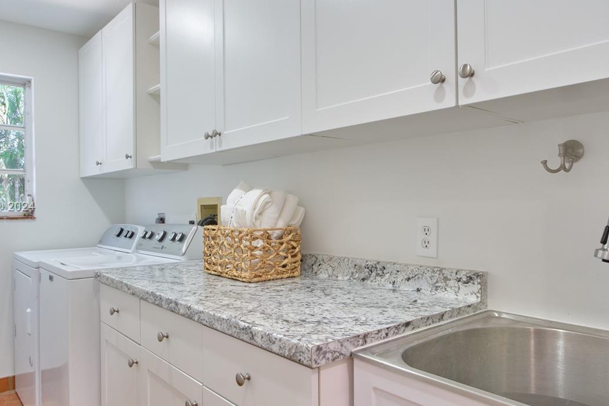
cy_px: 207
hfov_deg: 76.1
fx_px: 389
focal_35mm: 23
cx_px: 315
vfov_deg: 55.1
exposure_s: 1/3.12
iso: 640
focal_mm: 10
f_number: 11
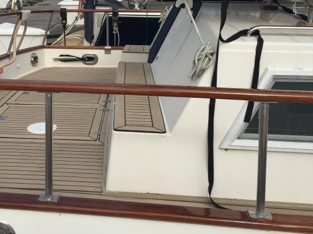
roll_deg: -0.6
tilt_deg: -11.8
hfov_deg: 40.6
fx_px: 416
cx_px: 96
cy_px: 58
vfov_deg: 31.0
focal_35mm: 46
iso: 32
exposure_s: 1/3597
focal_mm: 4.15
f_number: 2.2
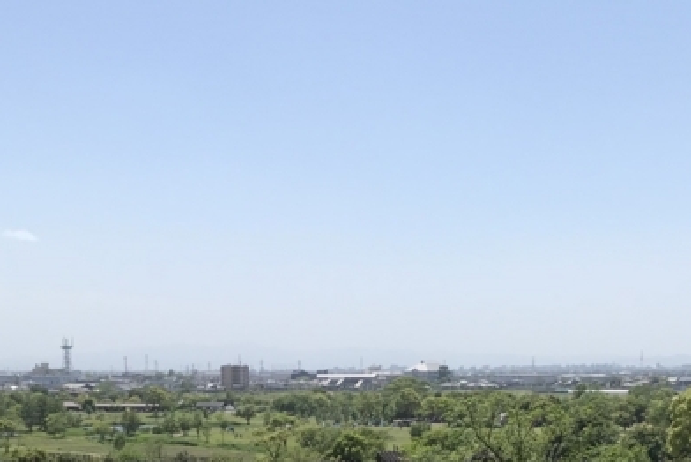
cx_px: 319
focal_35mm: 76
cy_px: 554
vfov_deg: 17.2
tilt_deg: -6.3
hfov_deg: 26.6
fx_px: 1460
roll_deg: +1.2
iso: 20
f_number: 1.8
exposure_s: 1/2907
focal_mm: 3.99
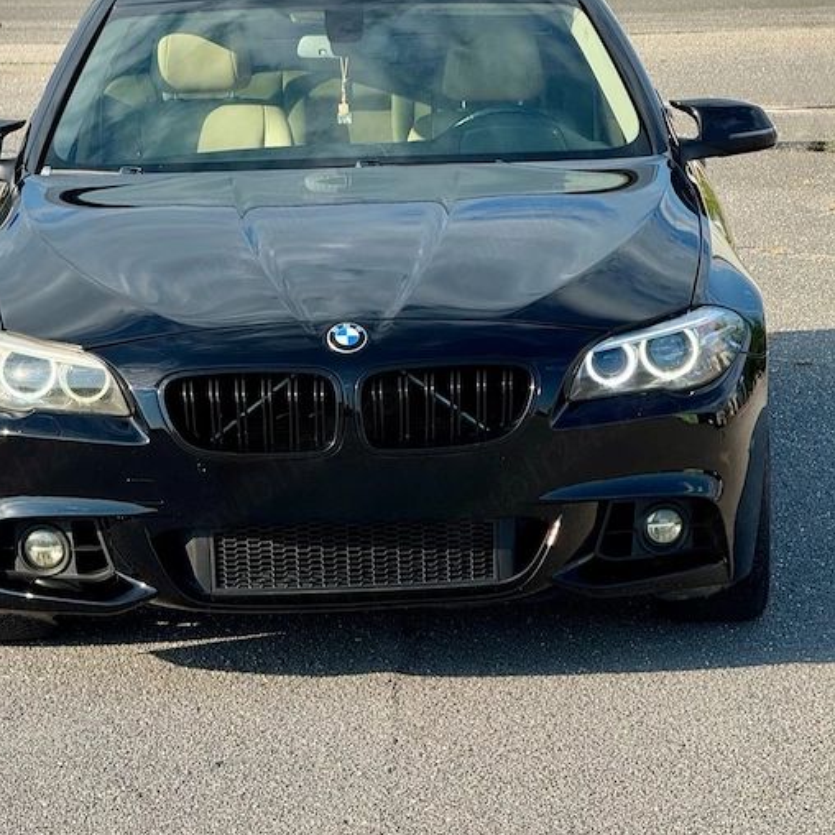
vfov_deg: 10.5
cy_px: 247
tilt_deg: -6.3
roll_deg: +1.0
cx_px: 362
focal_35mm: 167
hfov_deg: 10.5
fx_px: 4558
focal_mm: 15.66
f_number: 2.8
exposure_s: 1/655
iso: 50
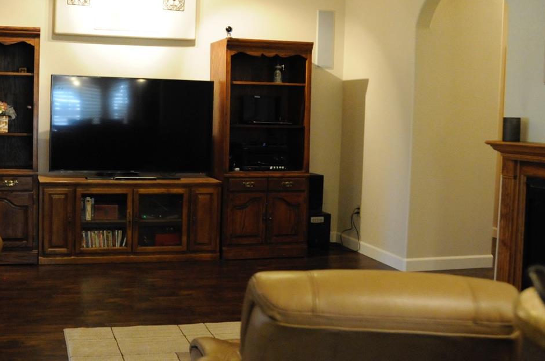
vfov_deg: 32.5
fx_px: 617
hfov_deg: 46.6
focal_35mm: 41
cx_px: 166
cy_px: 130
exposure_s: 1/100
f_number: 3.2
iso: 2000
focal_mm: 17
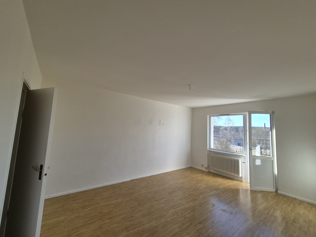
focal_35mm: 13
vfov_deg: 89.9
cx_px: 158
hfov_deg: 106.2
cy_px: 118
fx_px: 119
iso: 125
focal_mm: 2.2
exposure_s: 1/718
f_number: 2.2
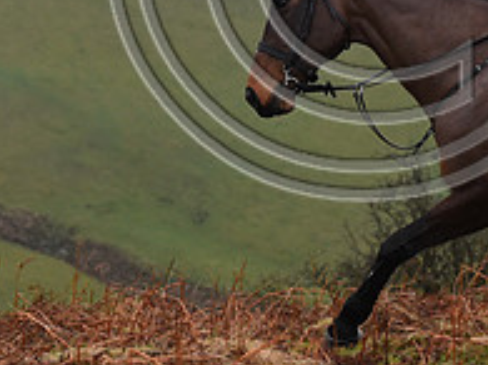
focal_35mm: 200
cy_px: -90
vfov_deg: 7.4
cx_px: 335
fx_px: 2818
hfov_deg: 9.9
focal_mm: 70
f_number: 6.3
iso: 3200
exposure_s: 1/800
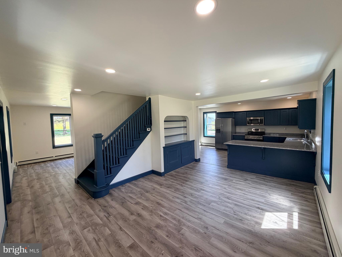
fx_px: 138
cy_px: 128
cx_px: 171
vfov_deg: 85.7
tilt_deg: -3.0
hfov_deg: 102.1
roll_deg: +1.3
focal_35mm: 14
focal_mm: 2.22
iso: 100
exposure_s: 1/121
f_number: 2.2
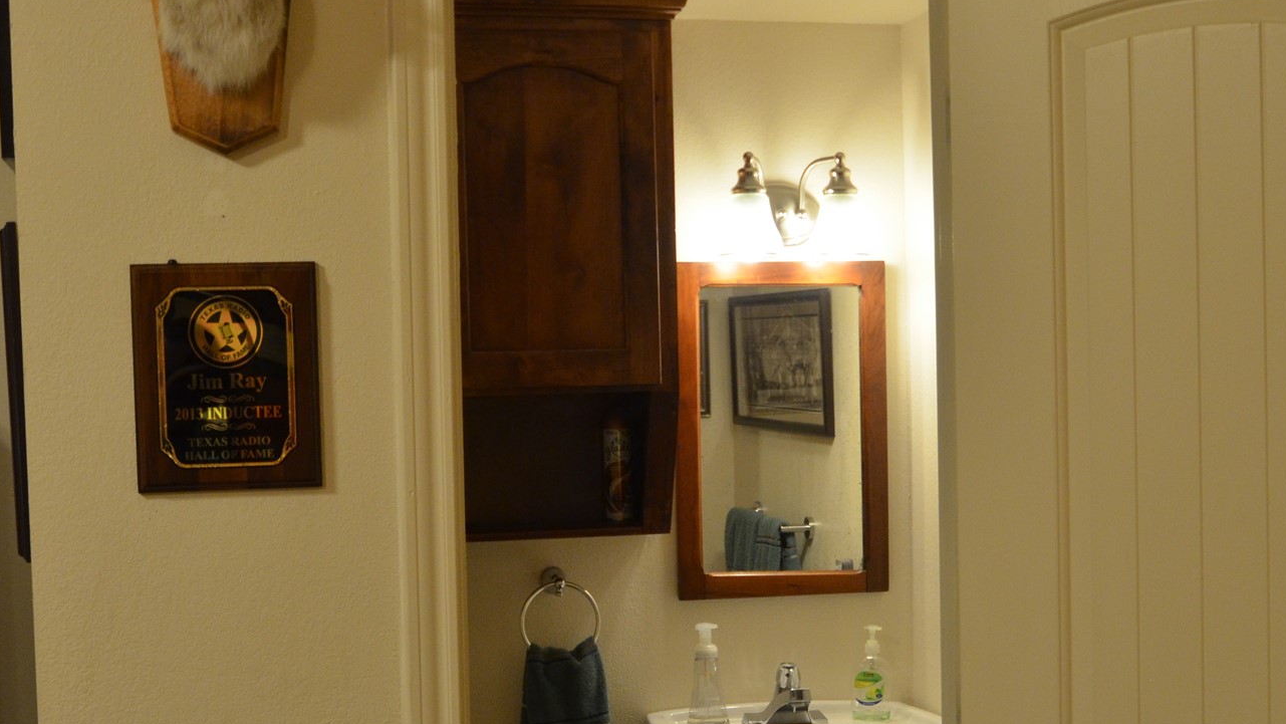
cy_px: 520
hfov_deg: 32.8
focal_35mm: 64
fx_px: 2183
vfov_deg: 18.7
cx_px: 738
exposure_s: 1/30
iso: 900
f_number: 4.5
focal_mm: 24
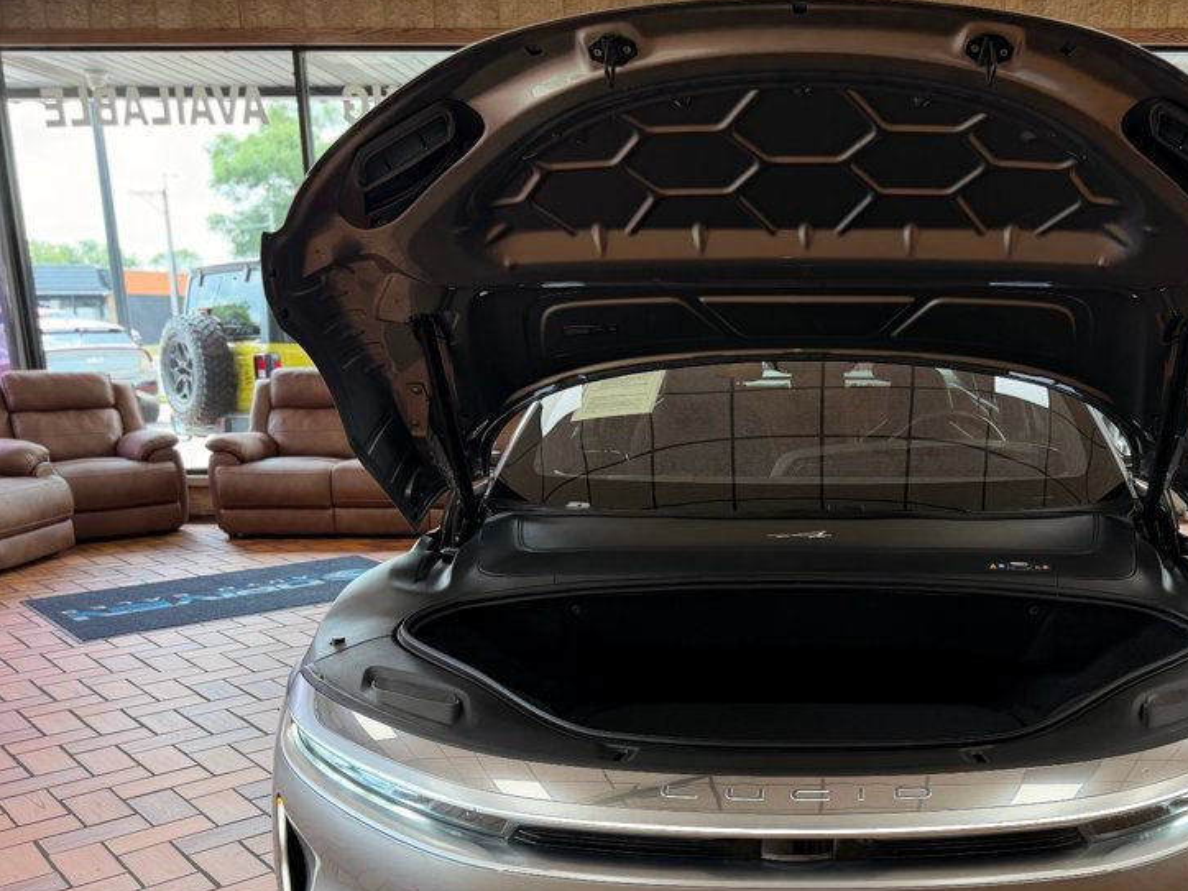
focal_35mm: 34
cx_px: 813
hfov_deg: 52.7
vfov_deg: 41.2
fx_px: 1167
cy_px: 597
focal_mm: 6.76
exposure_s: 1/165
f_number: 1.78
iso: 80
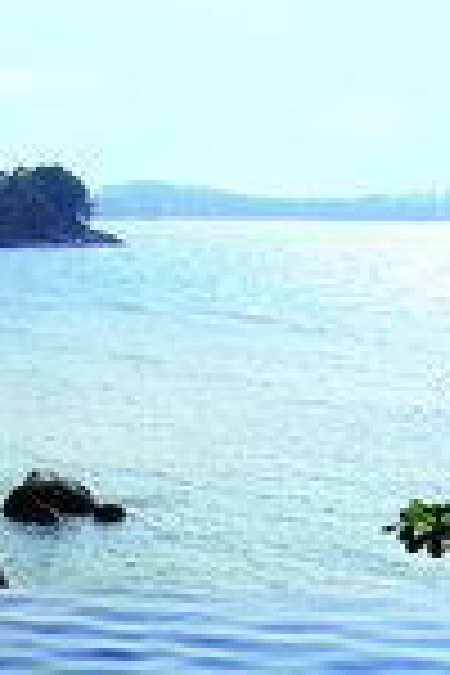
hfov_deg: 14.2
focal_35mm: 96
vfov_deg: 19.0
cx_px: 106
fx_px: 1800
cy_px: 972
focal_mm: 20
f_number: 8
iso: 100
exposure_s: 1/250
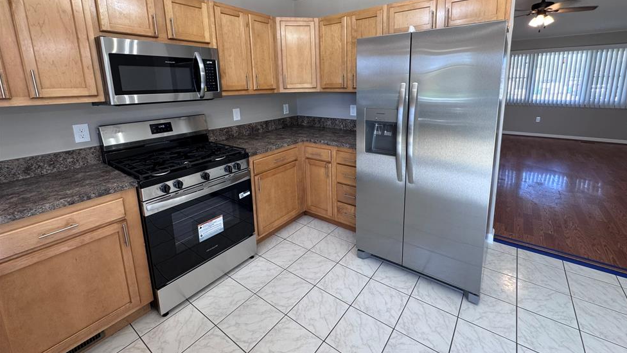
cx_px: 328
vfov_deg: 66.0
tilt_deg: -11.4
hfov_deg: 99.3
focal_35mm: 16
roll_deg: +0.6
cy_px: 131
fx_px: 266
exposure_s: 1/120
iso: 160
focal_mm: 2.22
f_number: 2.2
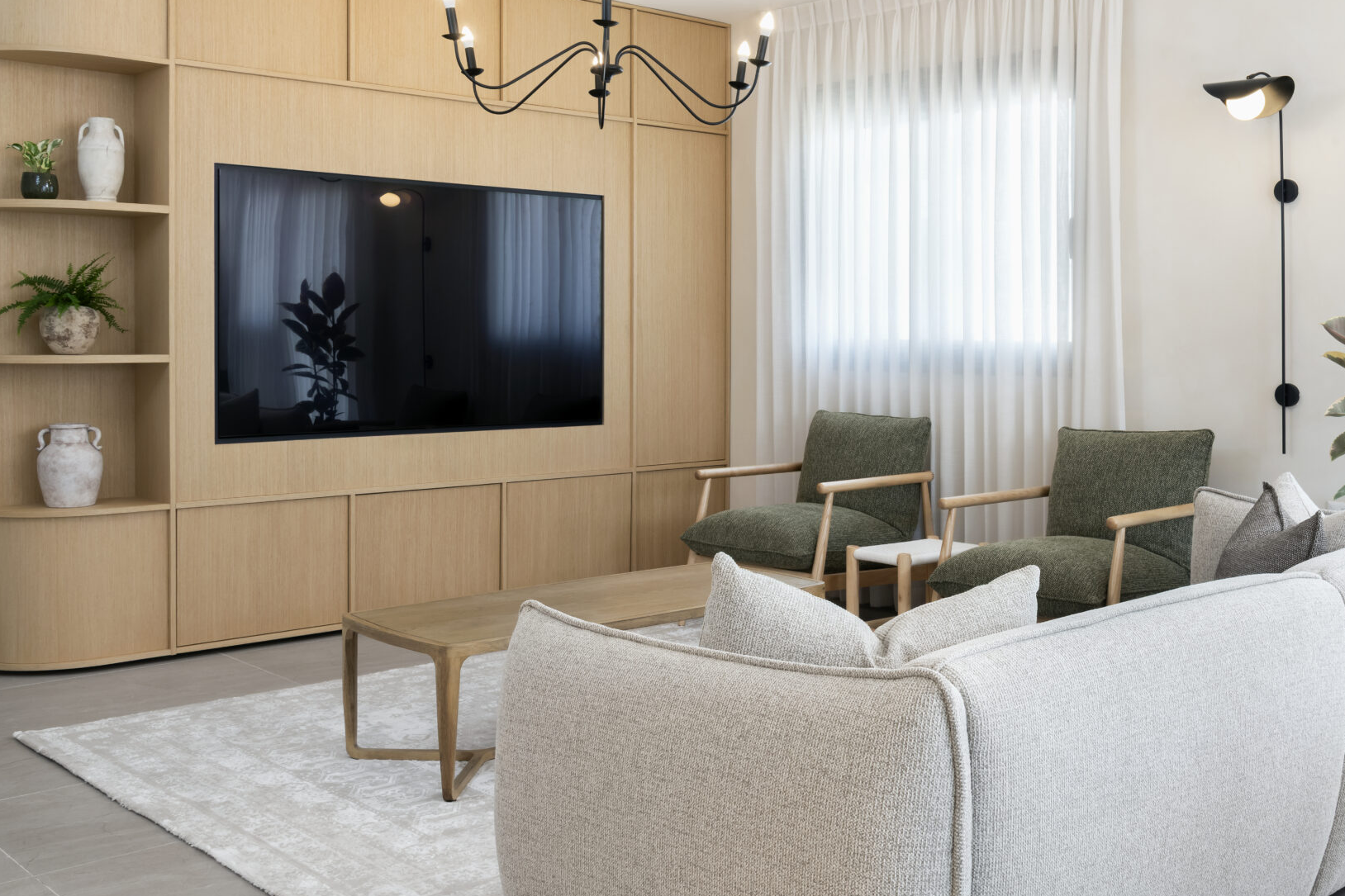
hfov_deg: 49.4
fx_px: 1457
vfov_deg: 34.1
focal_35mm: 39
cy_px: 361
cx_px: 782
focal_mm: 31
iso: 200
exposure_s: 1/13
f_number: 16
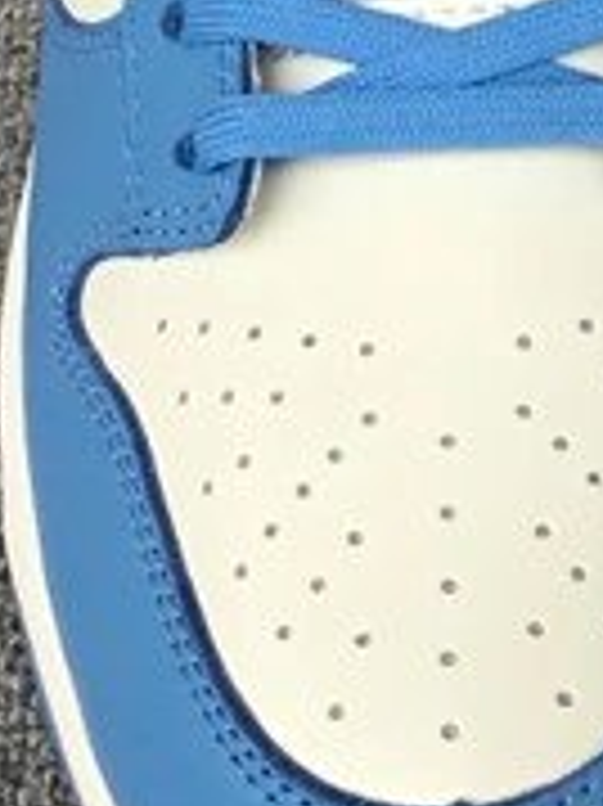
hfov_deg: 9.3
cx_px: 774
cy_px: -106
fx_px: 3628
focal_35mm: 156
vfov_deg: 12.4
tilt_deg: -47.4
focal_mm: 3.3
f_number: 2.4
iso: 40
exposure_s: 1/100
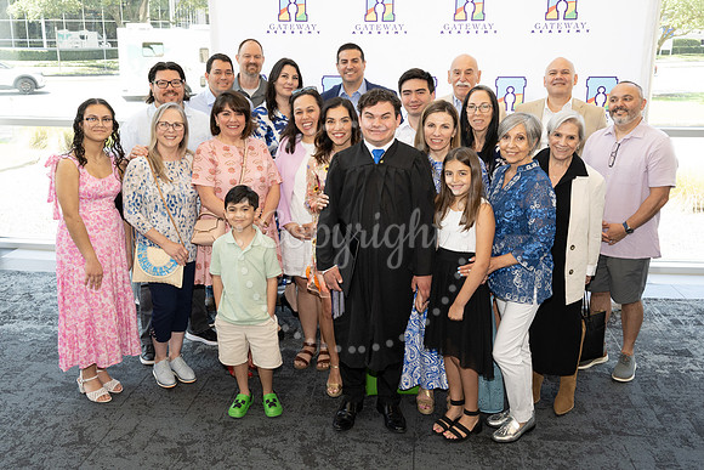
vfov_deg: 37.4
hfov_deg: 53.8
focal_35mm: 35
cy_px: 208
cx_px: 351
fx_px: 694
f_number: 5.6
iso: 800
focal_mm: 30.5
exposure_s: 1/200
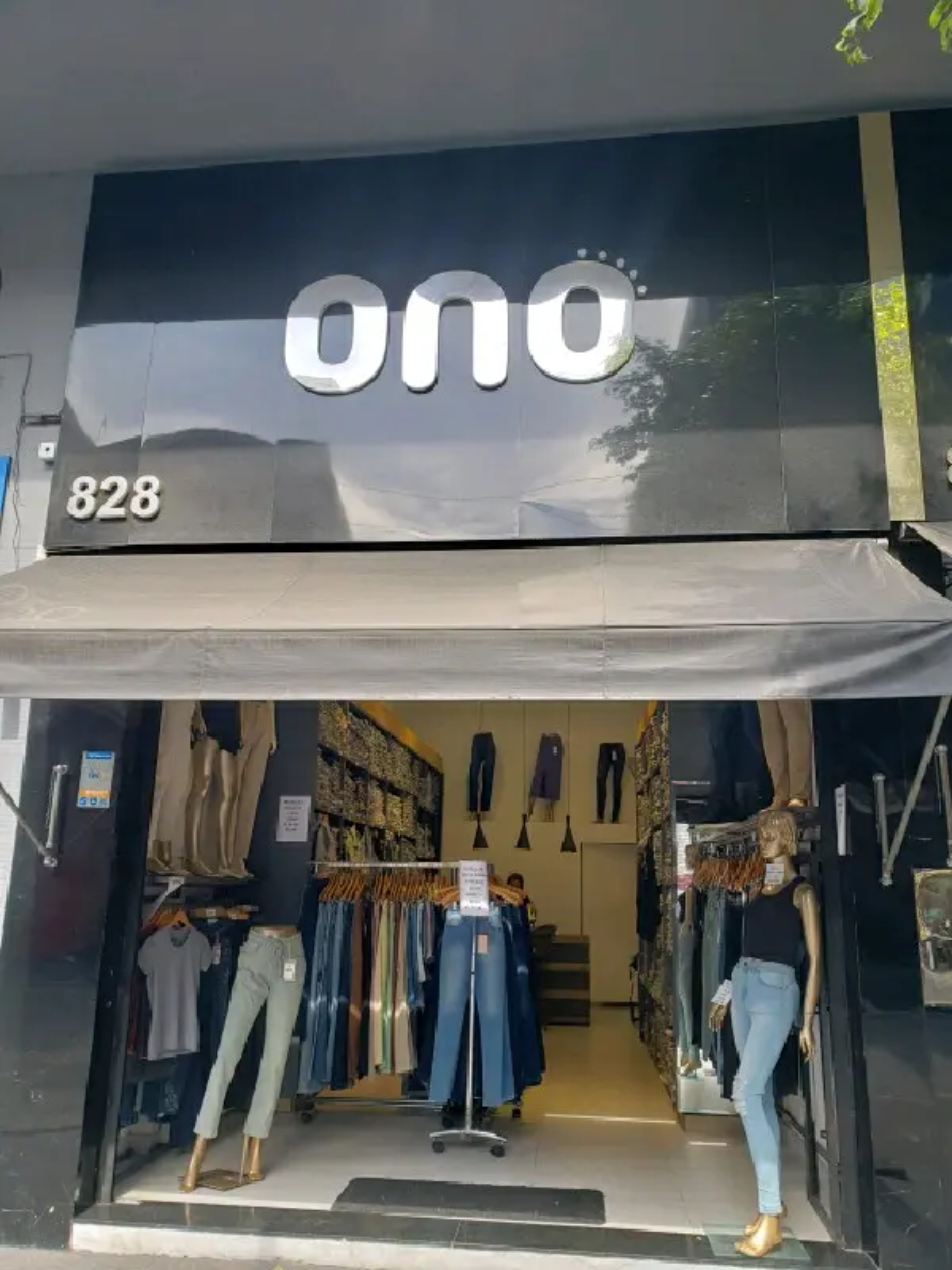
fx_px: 953
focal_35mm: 26
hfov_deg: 53.1
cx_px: 476
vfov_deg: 67.3
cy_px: 635
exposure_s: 1/156
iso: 50
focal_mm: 4.3
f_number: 2.4
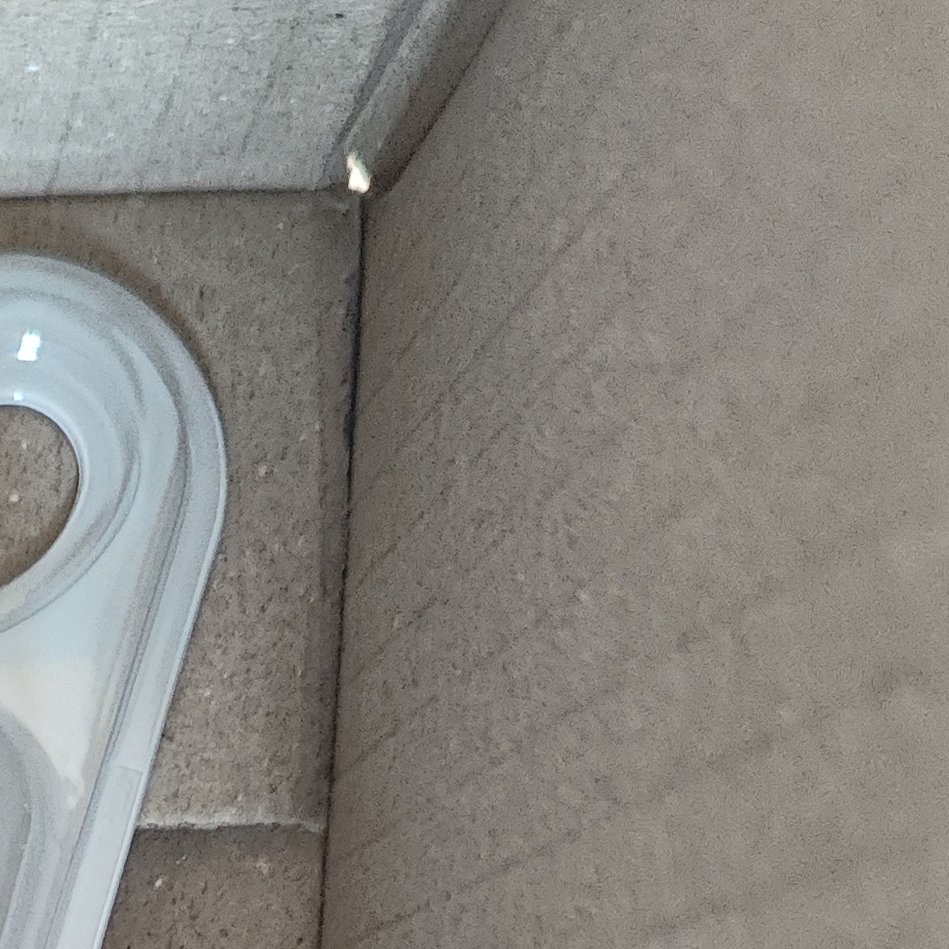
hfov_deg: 19.0
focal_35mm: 86
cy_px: 1533
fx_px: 2667
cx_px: -197
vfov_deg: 17.5
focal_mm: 5.26
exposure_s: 1/50
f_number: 1.65
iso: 1531
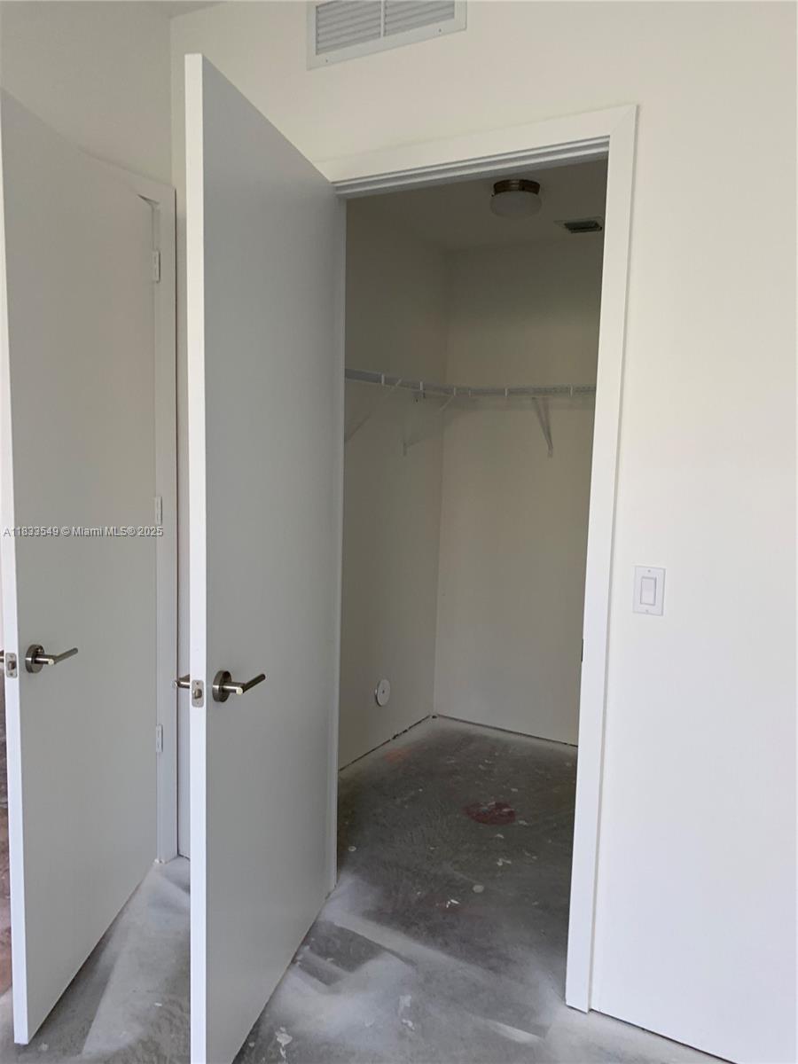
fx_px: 799
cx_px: 399
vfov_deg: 67.3
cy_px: 532
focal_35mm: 26
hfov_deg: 53.1
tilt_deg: -9.6
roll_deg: -0.5
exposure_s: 1/60
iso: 100
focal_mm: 4.25
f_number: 1.8
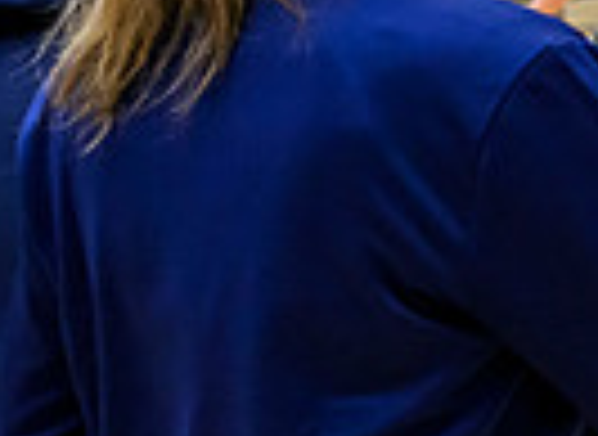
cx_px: 1371
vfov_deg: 8.3
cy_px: 102
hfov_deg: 10.1
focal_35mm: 175
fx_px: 2993
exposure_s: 1/500
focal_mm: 35
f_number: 4
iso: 5000
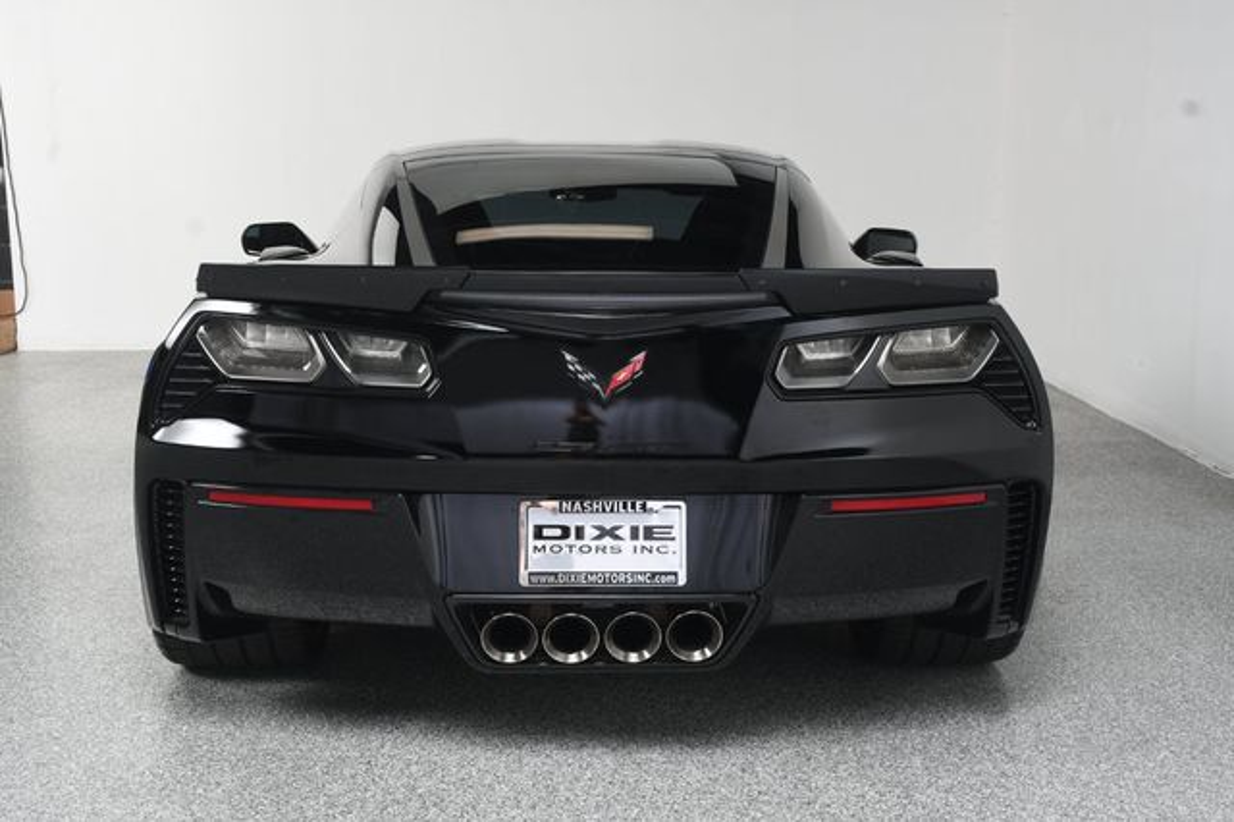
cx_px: 617
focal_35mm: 48
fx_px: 1644
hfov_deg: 41.1
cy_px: 411
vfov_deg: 28.0
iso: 100
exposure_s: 1/160
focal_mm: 32
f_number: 8
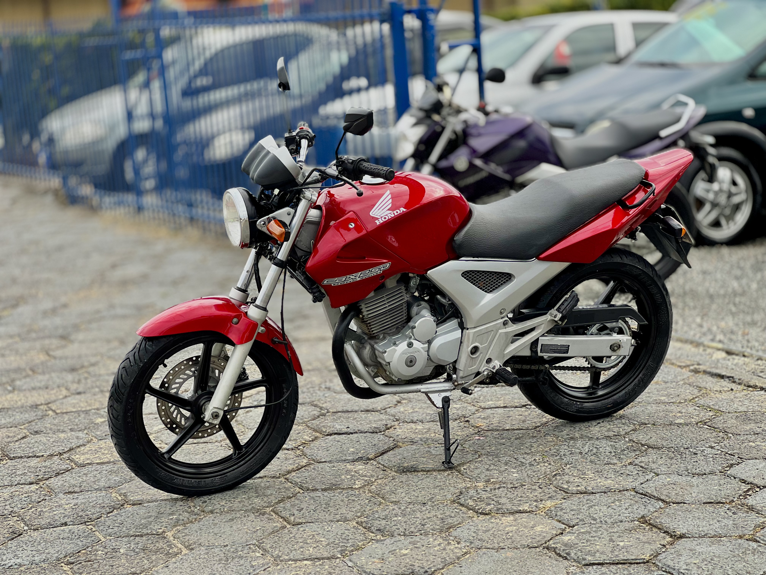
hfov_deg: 25.3
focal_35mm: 77
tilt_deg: -8.3
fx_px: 1704
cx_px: 383
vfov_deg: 19.1
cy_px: 288
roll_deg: +4.2
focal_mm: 9
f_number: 2.8
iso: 40
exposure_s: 1/121
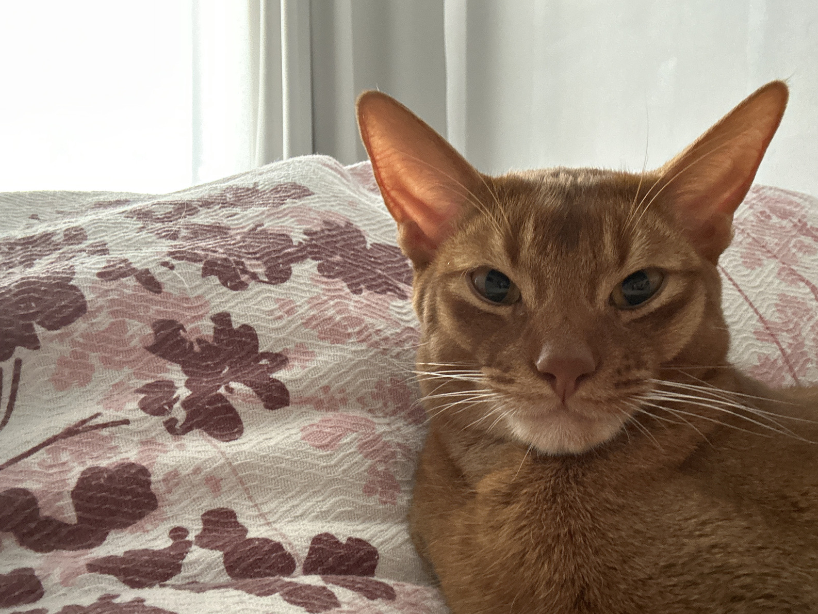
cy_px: 365
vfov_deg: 48.0
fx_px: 685
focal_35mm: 29
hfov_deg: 61.3
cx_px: 472
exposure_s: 1/40
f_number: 1.9
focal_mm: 2.69
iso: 400
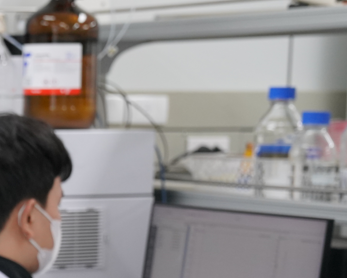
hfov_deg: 9.8
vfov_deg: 8.1
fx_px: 1931
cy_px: 347
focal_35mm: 188
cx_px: -241
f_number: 4
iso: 1000
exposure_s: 1/160
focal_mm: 47
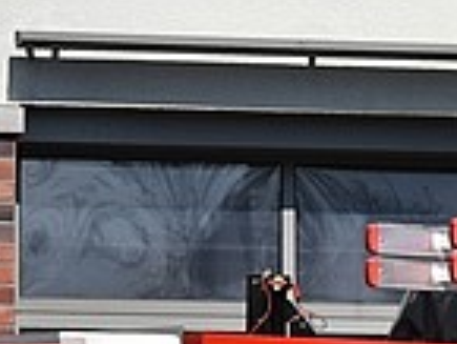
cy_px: 754
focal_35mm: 448
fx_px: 5919
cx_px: 419
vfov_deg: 3.3
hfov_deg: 4.4
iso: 200
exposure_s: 1/400
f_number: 10
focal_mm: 75
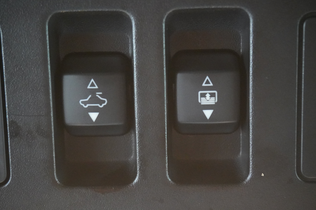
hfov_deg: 31.0
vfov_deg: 20.9
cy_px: 106
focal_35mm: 65
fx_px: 570
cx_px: 157
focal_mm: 43
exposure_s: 1/100
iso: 12800
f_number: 5.6
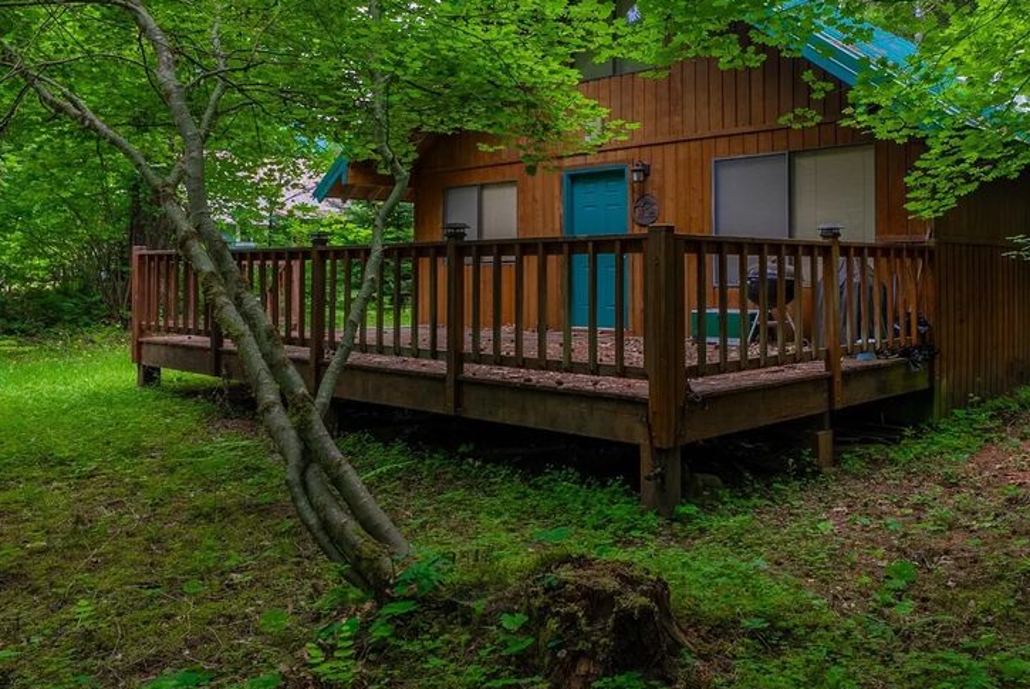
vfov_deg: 52.4
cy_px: 242
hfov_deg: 72.4
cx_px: 646
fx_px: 687
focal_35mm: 24
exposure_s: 1/30
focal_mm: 17
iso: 200
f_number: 7.1
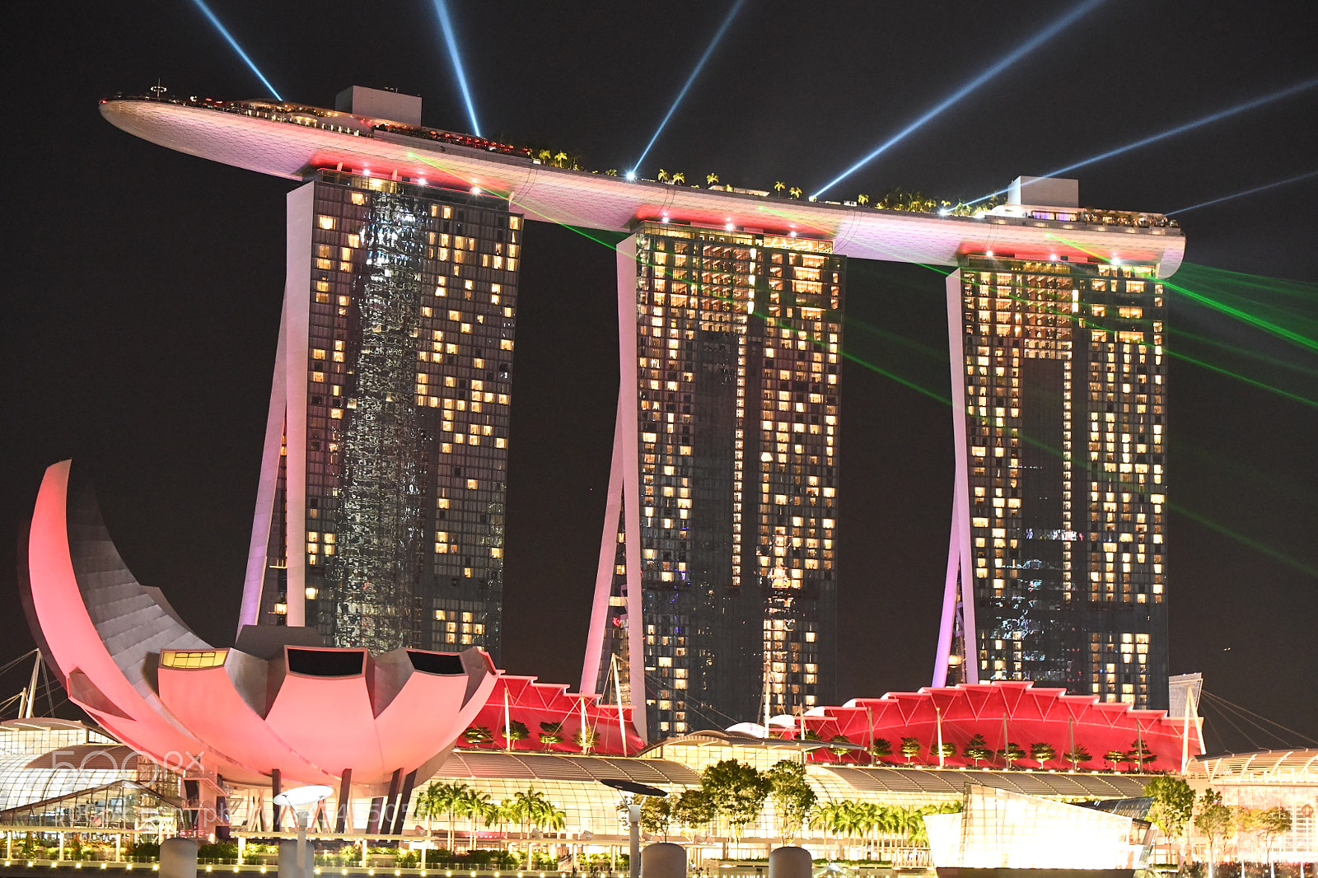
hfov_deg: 28.8
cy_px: 439
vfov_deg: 19.4
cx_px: 659
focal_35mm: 70
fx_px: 2562
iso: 12800
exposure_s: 1/13
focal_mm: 70
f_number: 4.5
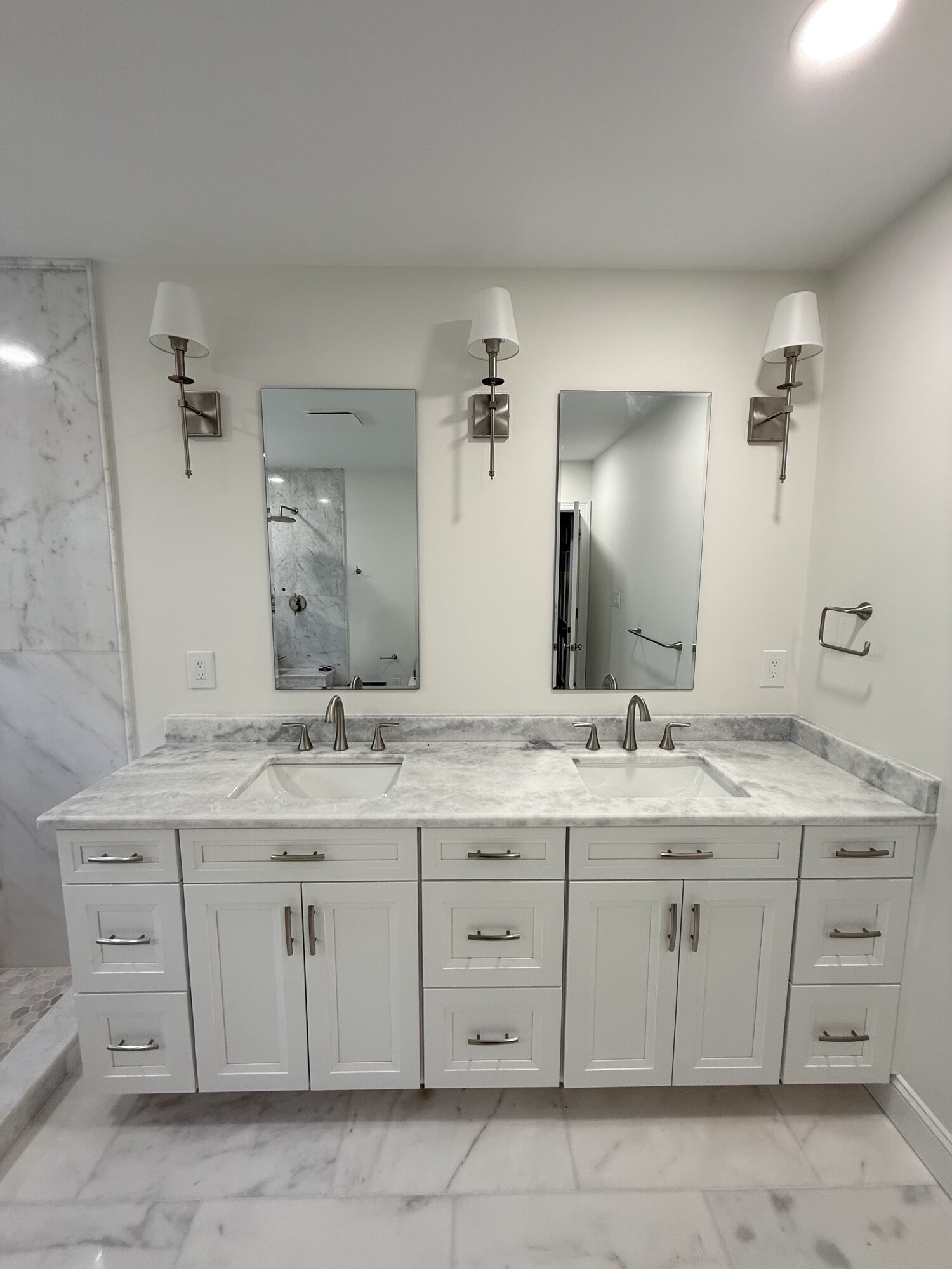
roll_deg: -0.6
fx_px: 513
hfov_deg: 85.7
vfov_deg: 102.1
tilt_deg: -6.1
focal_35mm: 14
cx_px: 476
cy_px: 634
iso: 125
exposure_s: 1/120
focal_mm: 2.22
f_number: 2.2
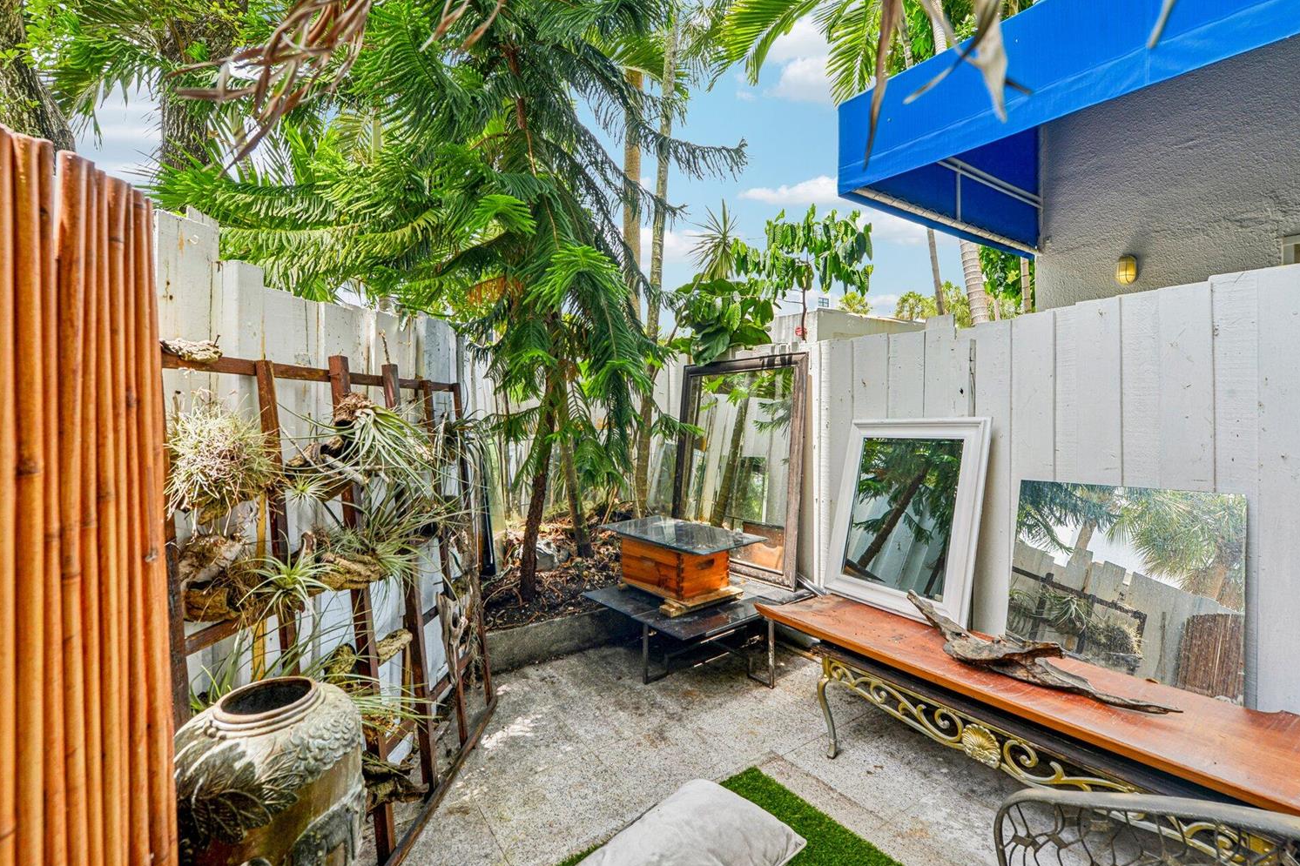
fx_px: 542
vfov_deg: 77.2
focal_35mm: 15
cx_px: 664
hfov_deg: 100.4
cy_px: 407
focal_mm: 14
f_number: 9
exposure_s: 1/80
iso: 200
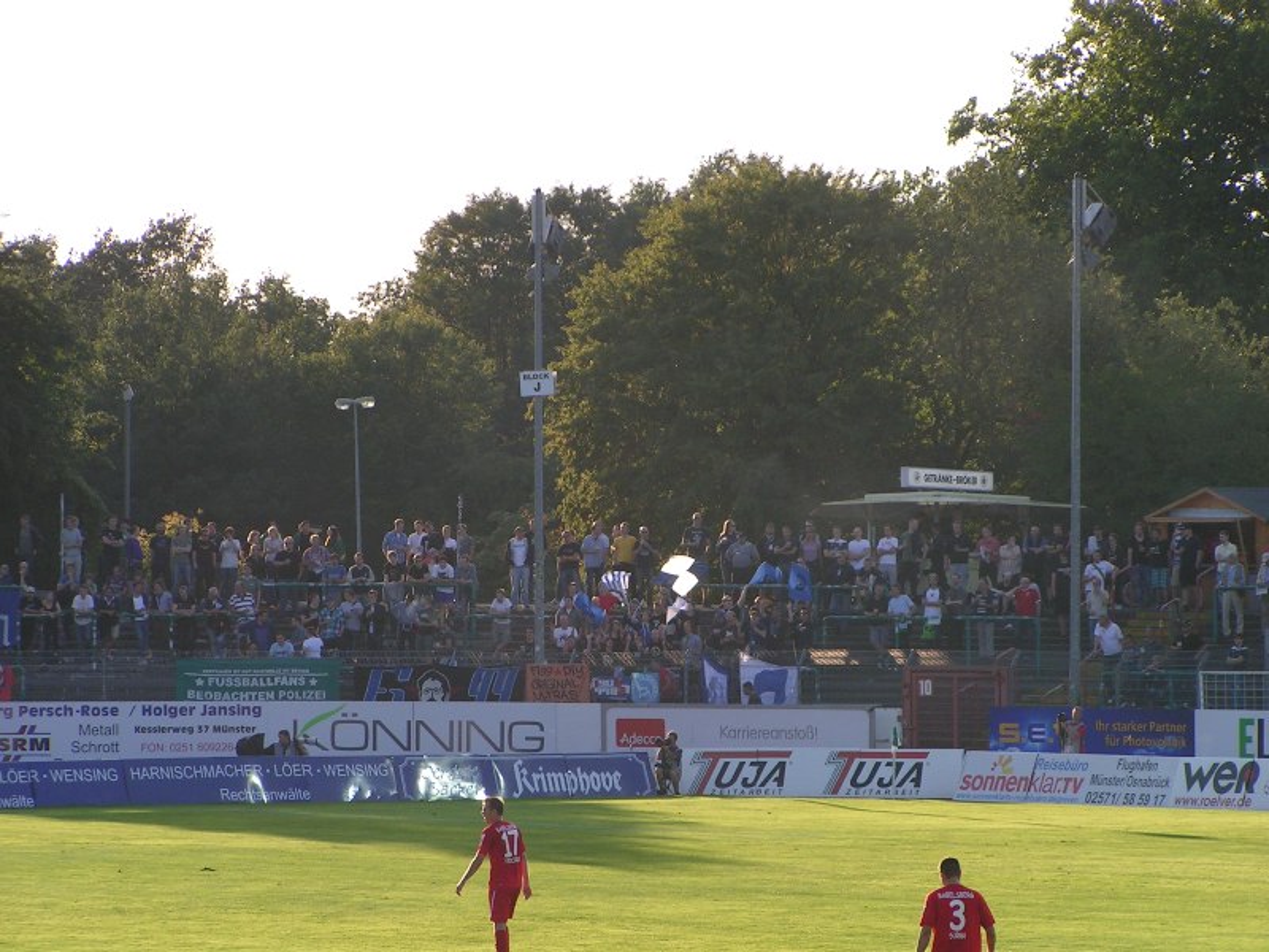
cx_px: 634
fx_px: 6892
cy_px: 476
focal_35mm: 188
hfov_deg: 10.5
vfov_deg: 7.9
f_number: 5
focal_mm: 28.8
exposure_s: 1/320
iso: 50
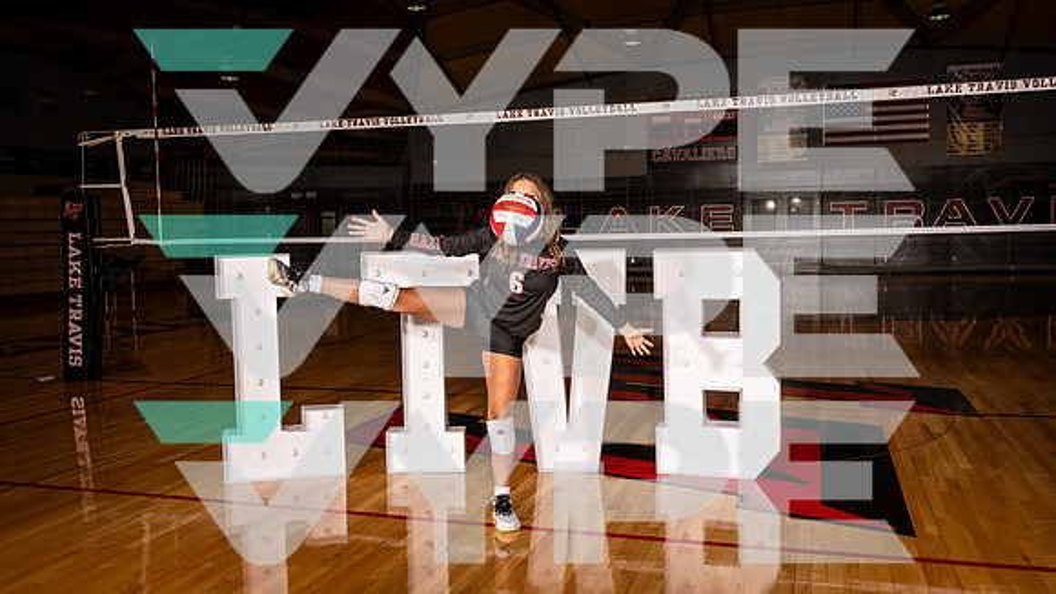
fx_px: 935
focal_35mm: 33
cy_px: 297
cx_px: 528
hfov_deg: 58.9
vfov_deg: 35.2
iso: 200
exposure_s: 1/250
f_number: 11
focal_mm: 31.9
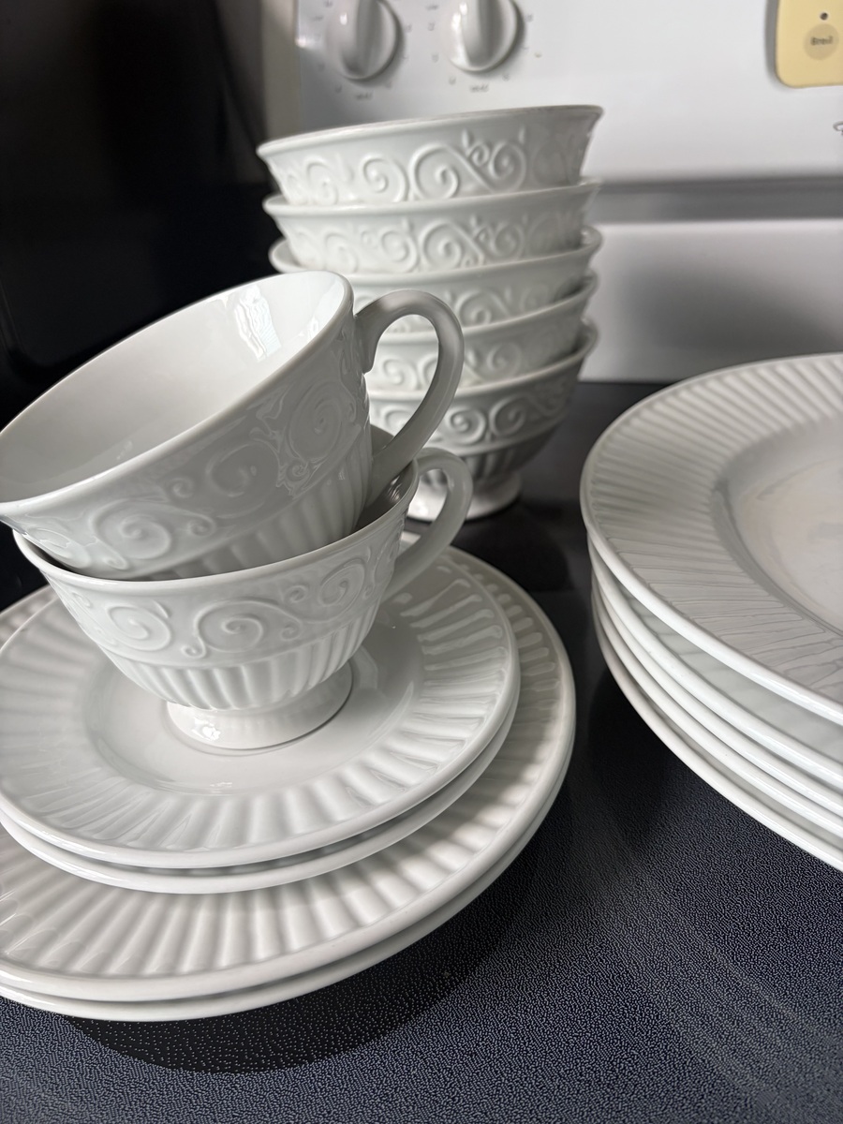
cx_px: 422
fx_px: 844
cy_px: 562
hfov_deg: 53.1
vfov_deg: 67.3
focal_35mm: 26
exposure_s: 1/121
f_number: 1.6
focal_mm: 5.96
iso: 125
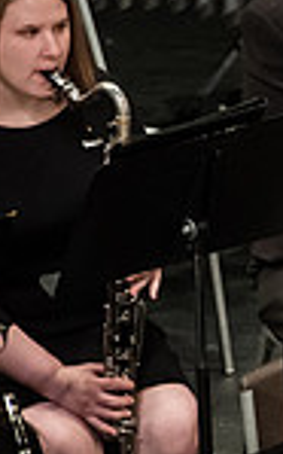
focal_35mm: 792
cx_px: 761
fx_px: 9783
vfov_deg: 2.7
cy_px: 276
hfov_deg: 1.7
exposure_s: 1/250
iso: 3200
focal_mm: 200
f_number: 2.8
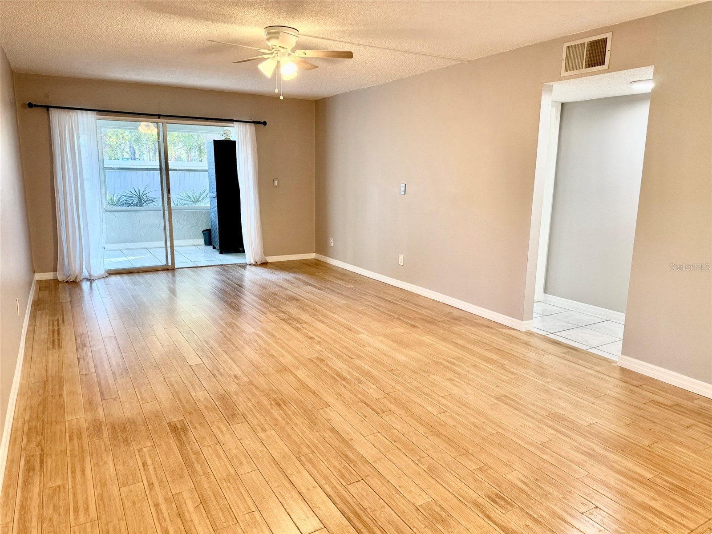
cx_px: 356
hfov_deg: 71.6
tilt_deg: -9.9
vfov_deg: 56.8
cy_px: 267
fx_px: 494
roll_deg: -1.2
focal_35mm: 24
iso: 200
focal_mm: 6.76
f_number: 1.78
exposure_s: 1/120
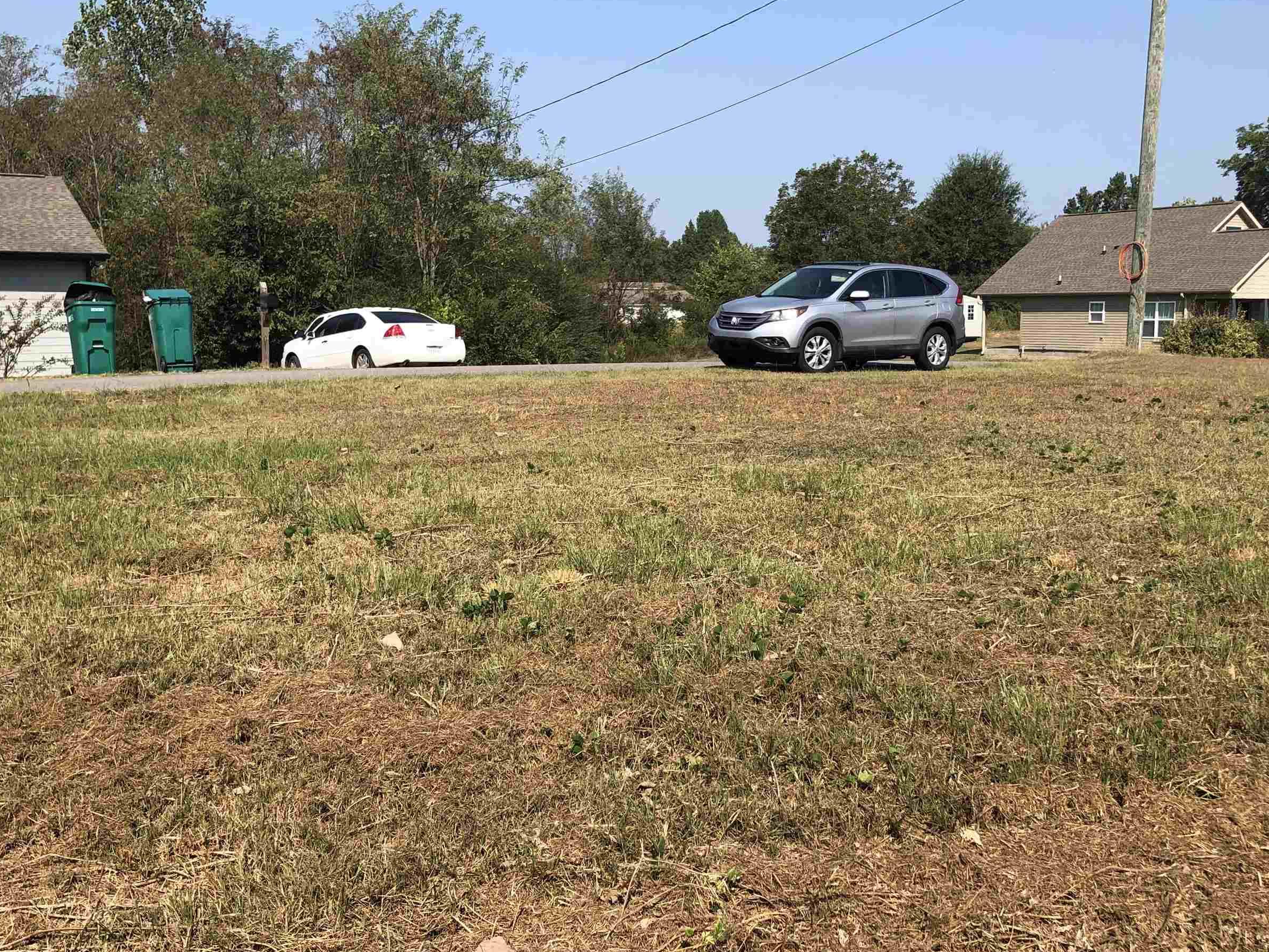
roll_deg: +0.8
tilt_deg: -8.2
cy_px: 507
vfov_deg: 39.6
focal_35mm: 36
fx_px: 1320
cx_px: 668
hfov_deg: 51.3
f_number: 1.8
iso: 20
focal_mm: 4
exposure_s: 1/1715
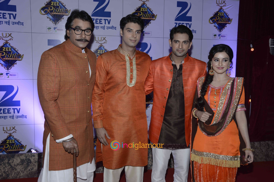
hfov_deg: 51.3
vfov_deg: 35.4
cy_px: 91
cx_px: 137
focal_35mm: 38
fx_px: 285
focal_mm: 25
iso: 400
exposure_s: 1/200
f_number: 7.1
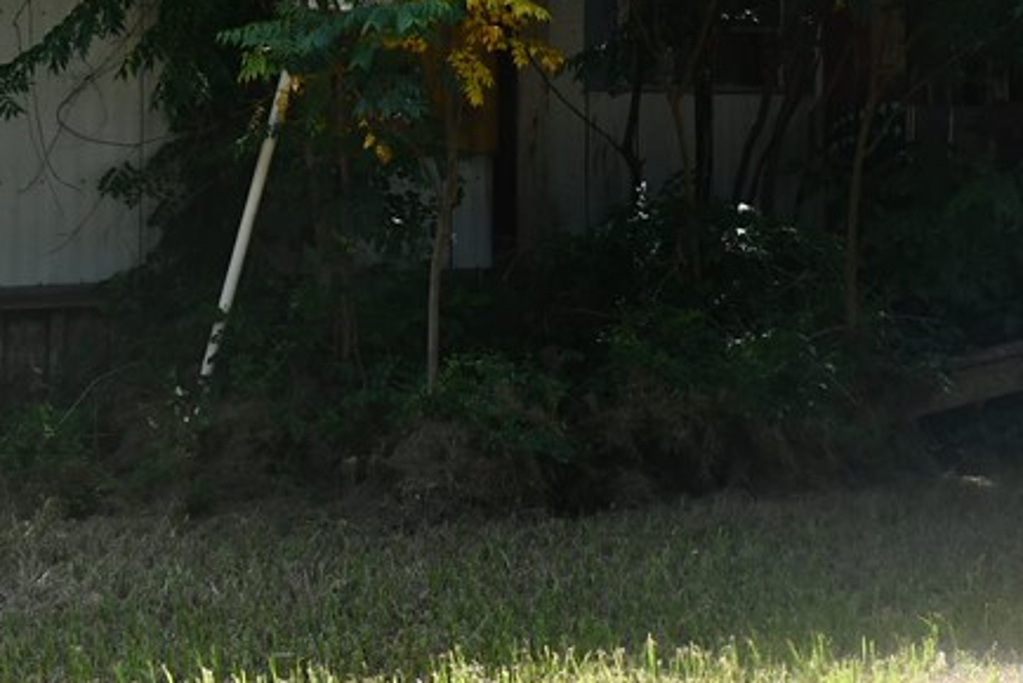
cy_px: -62
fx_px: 2843
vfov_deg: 13.4
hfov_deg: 20.1
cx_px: 867
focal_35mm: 100
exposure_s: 1/250
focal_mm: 20
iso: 220
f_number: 5.6
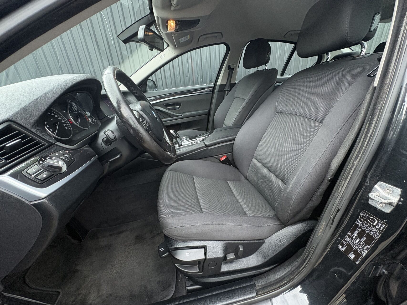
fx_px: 165
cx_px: 204
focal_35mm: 14
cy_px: 152
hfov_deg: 102.1
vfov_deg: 85.7
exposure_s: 1/99
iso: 64
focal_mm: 2.22
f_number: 2.2
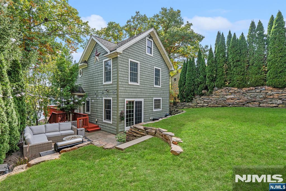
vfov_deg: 73.7
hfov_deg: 96.8
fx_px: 127
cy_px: 96
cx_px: 143
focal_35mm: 16
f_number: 8
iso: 100
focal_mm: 16
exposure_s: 1/50
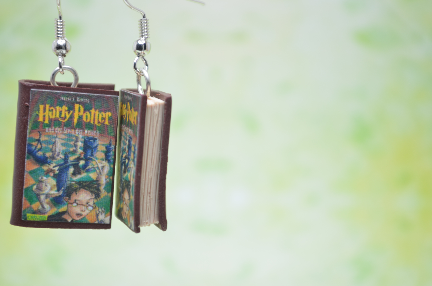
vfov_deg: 16.5
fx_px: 988
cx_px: 216
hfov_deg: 24.7
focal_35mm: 82
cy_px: 143
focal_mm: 55
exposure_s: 1/25
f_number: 5.6
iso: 100
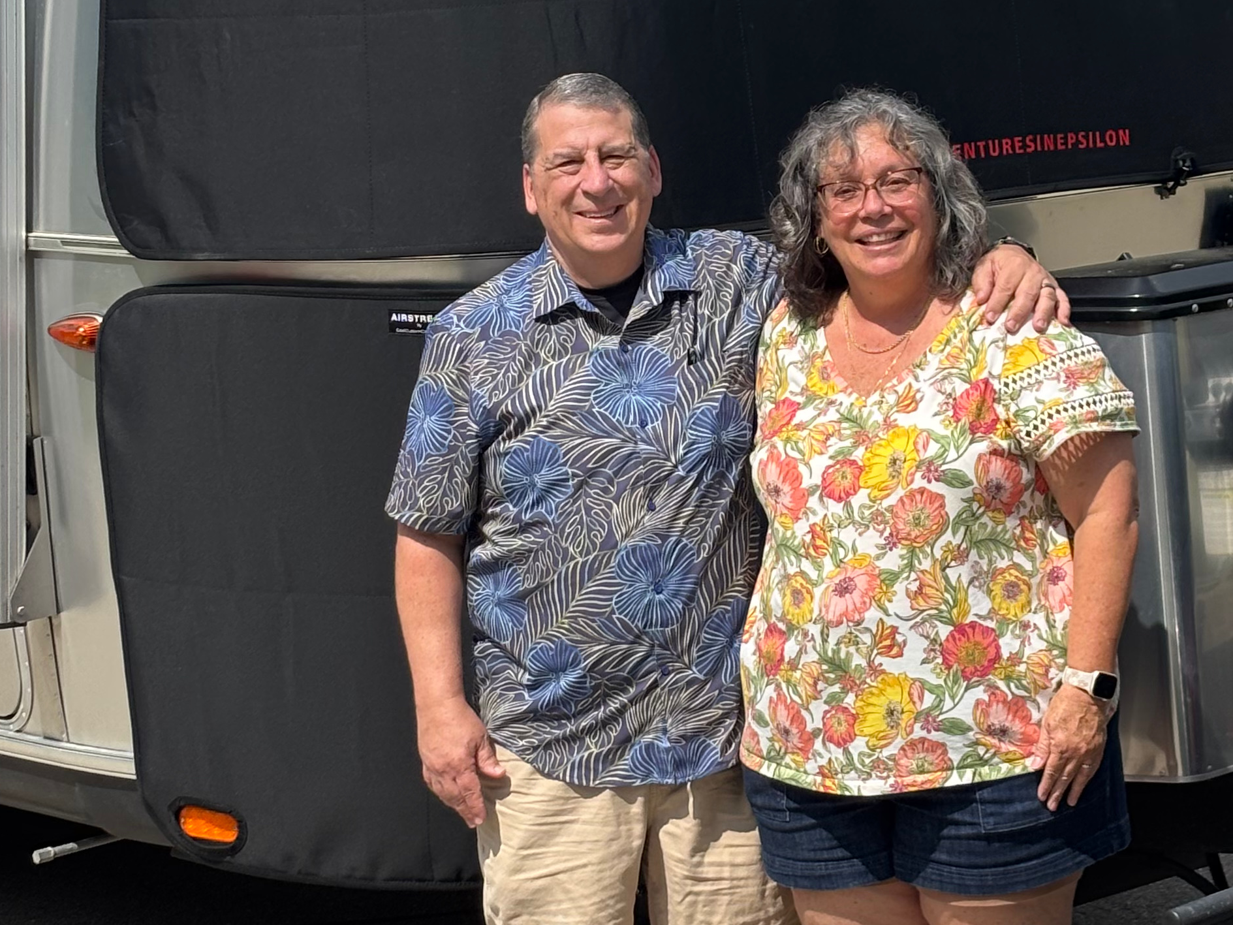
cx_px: 748
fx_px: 3954
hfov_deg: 17.7
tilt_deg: -6.8
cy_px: 416
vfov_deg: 13.3
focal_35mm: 111
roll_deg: +2.6
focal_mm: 5.96
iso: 32
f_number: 1.6
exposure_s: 1/2710
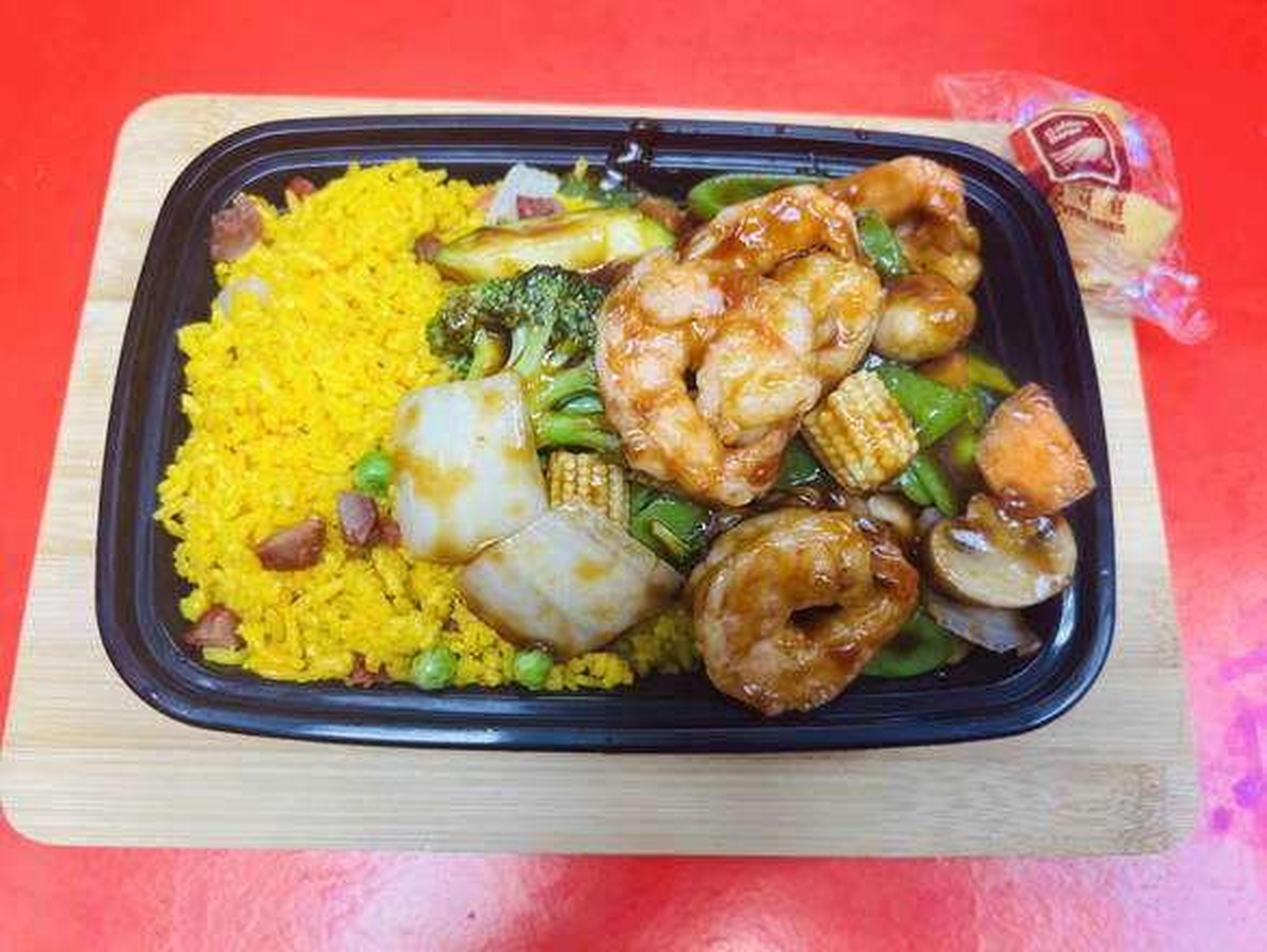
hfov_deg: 67.3
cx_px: 634
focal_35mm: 26
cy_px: 476
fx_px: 952
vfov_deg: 53.1
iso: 80
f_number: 1.5
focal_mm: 5.7
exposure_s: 1/60
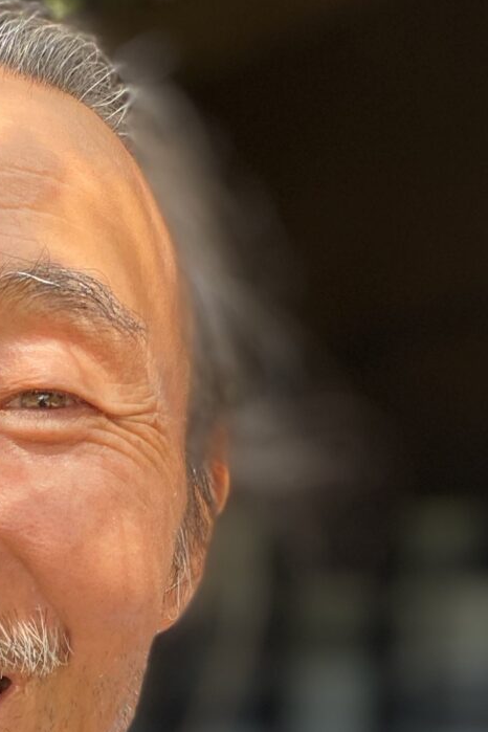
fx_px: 2013
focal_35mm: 99
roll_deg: -1.0
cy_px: 1021
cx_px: 19
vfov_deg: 18.7
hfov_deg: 13.7
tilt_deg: -10.8
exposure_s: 1/121
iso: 40
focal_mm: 4.25
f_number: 1.8
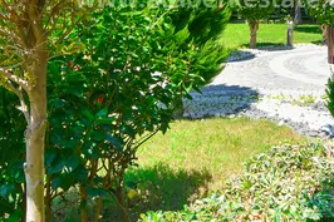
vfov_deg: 25.4
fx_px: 445
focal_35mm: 48
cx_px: 224
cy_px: -38
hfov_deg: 40.6
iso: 100
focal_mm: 10
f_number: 8
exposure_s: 1/100
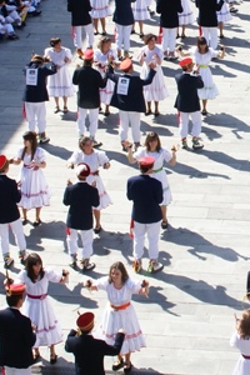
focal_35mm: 123
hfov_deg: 11.0
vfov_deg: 16.5
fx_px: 1281
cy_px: 78
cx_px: 259
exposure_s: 1/80
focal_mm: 24
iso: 100
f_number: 10
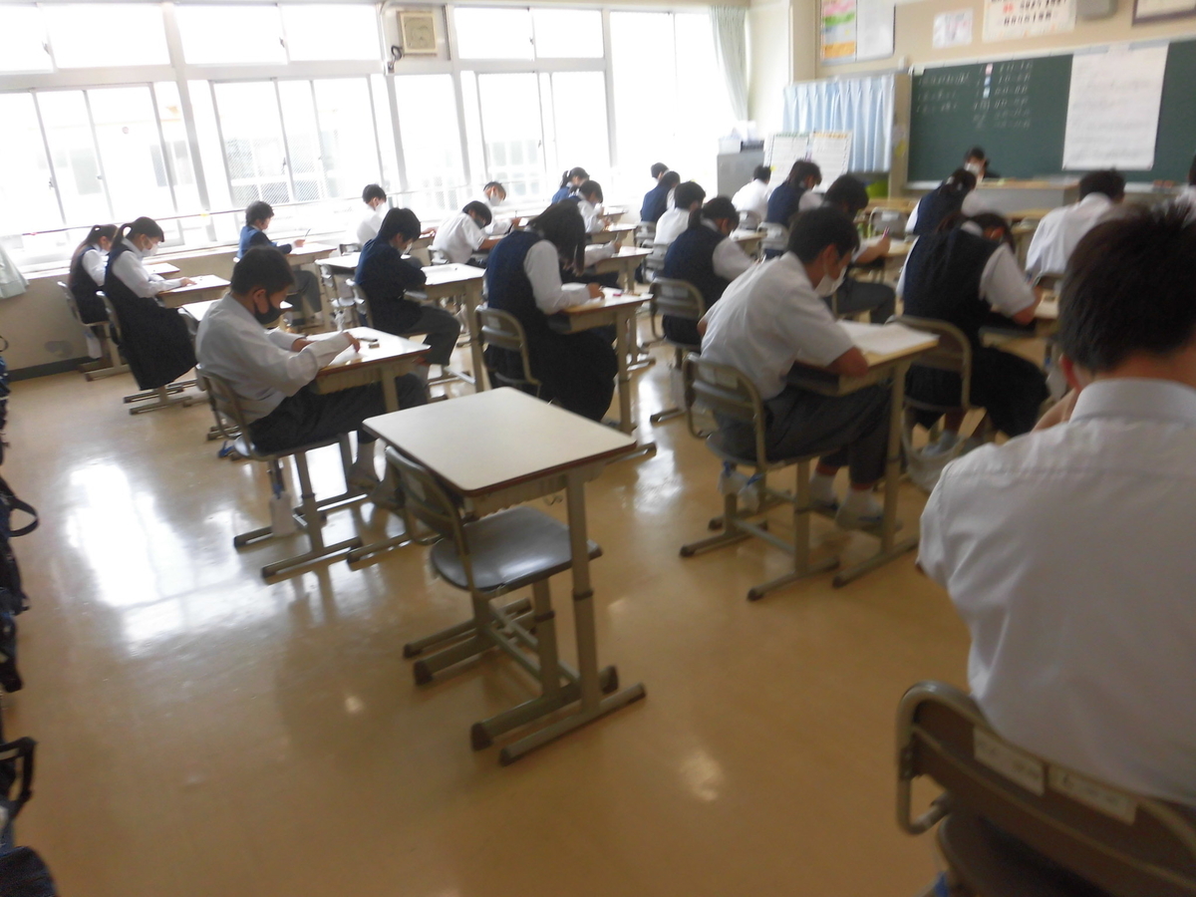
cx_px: 598
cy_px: 448
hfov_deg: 71.6
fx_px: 829
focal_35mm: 24
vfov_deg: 56.8
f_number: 3.1
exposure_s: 1/100
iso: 100
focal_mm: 4.3
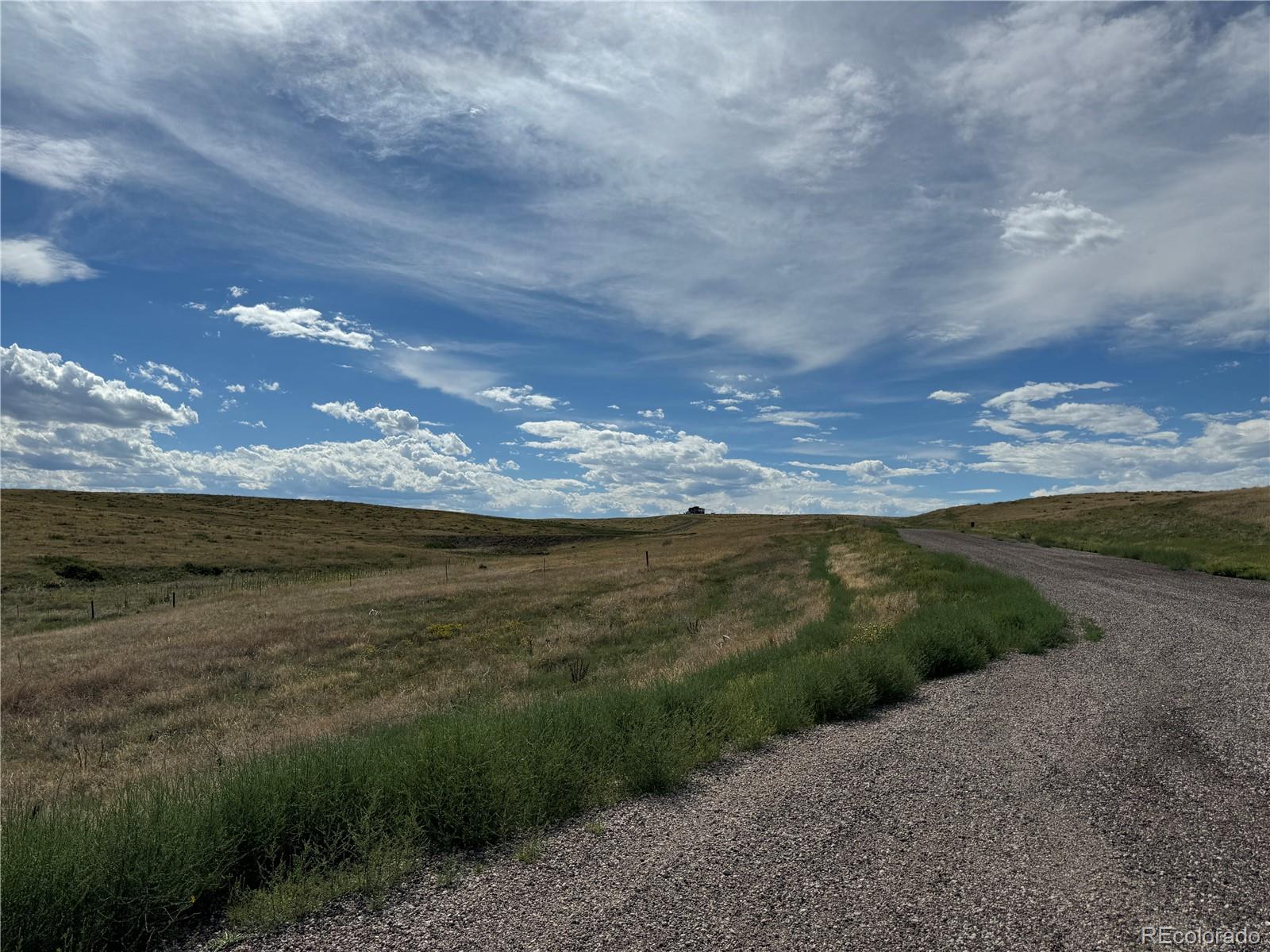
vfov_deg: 56.8
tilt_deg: +3.9
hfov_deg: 71.6
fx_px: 881
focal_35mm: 24
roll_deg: -0.9
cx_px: 635
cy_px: 476
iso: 80
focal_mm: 6.76
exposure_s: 1/15152
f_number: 1.78
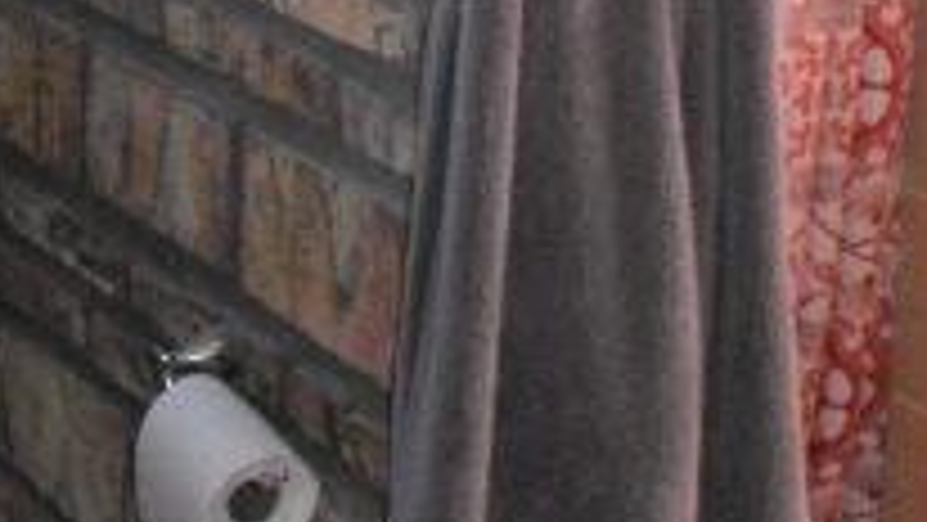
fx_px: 3000
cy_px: -310
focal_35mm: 122
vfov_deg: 9.6
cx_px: 554
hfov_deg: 17.6
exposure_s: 1/60
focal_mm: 6.3
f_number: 3.1
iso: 800
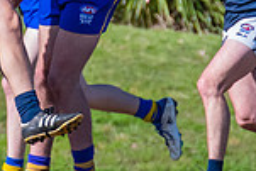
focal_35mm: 2862
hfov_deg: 0.7
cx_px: -163
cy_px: -110
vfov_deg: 0.5
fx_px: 20371
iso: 800
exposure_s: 1/2000
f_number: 7.1
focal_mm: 420
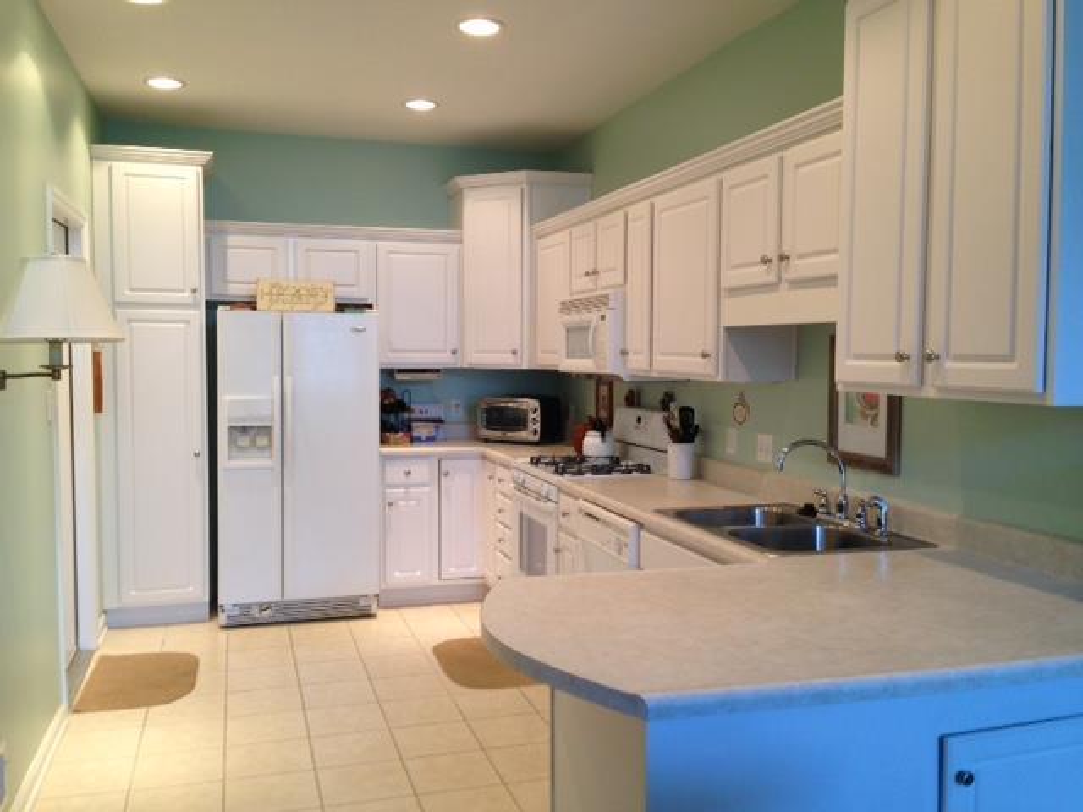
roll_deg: -1.2
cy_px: 406
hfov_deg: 55.4
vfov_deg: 42.9
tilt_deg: -3.7
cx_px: 542
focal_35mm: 33
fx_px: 1032
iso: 64
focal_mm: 4.12
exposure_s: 1/20
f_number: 2.4
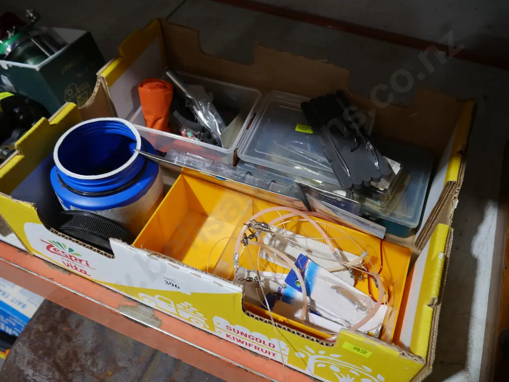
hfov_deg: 59.9
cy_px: 191
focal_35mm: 30
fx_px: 441
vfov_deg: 46.8
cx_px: 254
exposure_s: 1/60
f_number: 3.6
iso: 400
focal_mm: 15
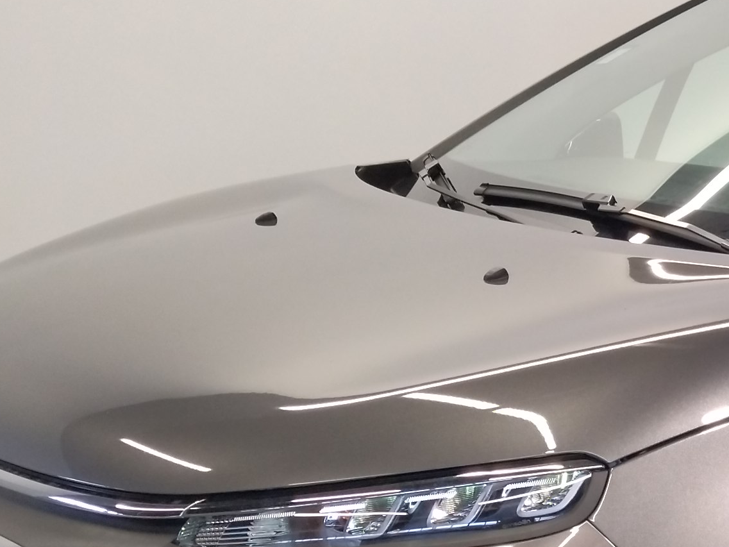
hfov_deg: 19.3
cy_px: 564
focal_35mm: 95
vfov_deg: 15.3
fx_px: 2001
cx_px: 903
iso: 153
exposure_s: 1/100
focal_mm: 4.74
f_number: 1.79
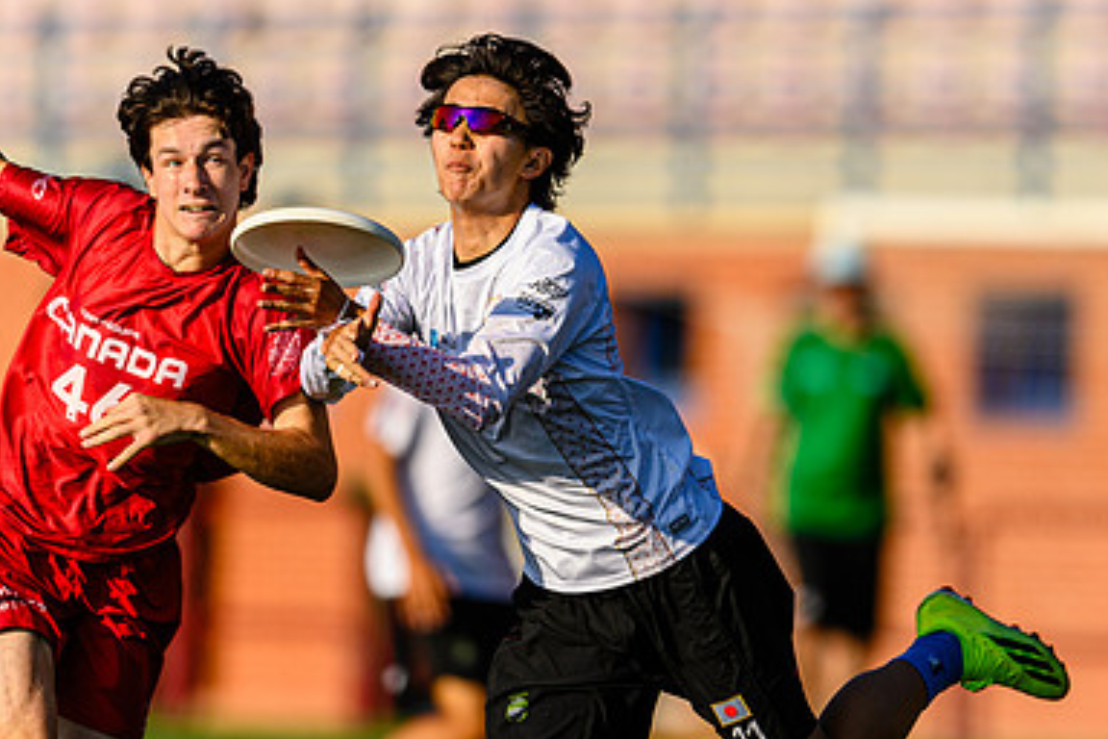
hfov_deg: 2.7
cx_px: 697
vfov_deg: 1.8
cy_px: 379
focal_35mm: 756
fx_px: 23266
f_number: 3.2
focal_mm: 400
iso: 100
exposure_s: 1/1600
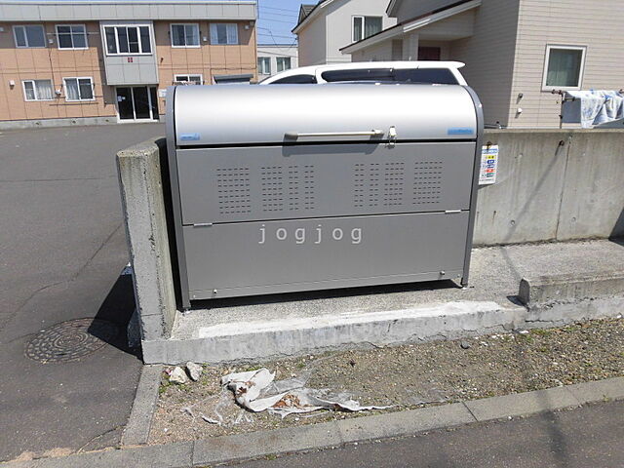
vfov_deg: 56.8
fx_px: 433
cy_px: 234
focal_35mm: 24
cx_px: 312
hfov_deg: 71.6
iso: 100
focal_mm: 4.3
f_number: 7.8
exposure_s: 1/320
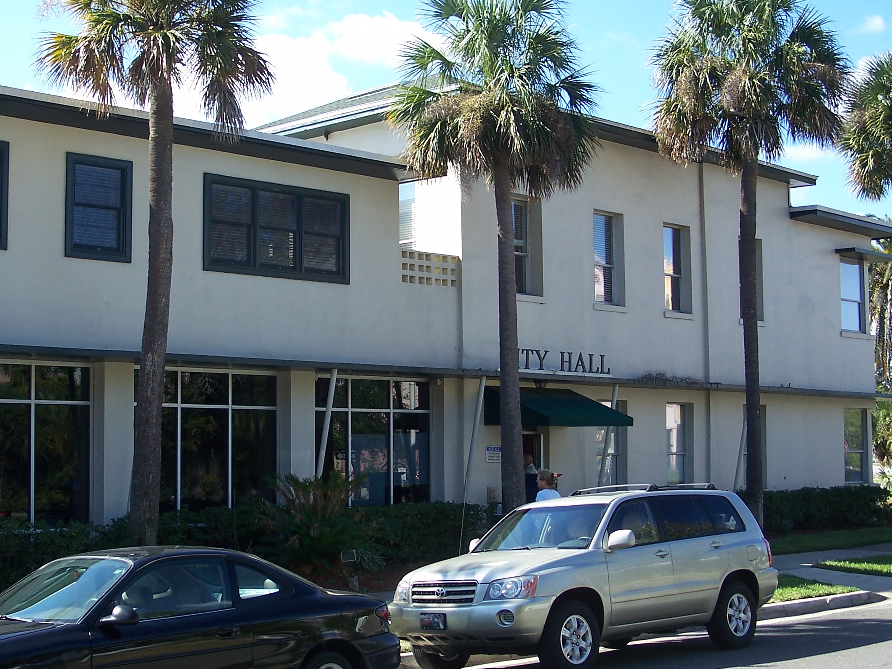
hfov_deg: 33.5
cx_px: 313
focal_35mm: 57
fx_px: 1469
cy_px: 351
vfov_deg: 25.7
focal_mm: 7.8
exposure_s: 1/400
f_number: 2.8
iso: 64
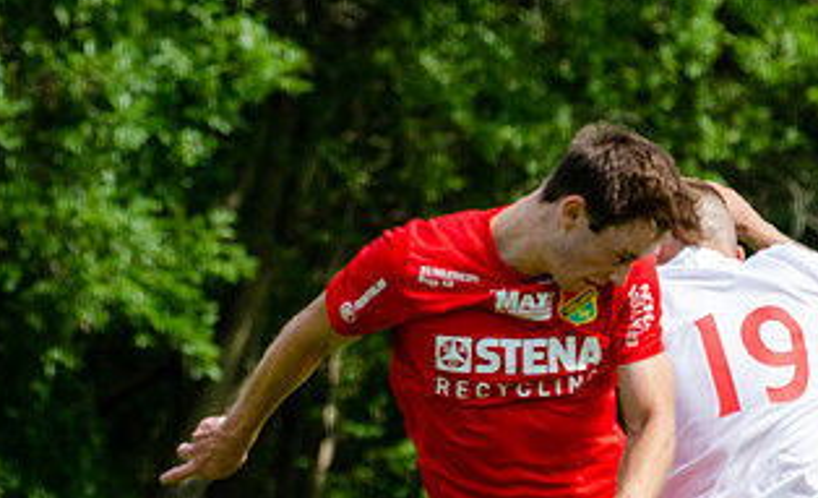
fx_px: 17149
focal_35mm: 775
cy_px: 220
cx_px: 468
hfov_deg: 2.7
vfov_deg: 1.7
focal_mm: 210
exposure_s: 1/800
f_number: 5.3
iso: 220
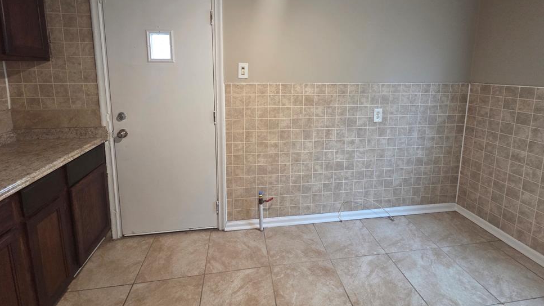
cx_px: 268
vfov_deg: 68.6
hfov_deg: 103.0
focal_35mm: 15
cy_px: 103
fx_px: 216
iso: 500
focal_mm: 2.2
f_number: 2.2
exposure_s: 1/60
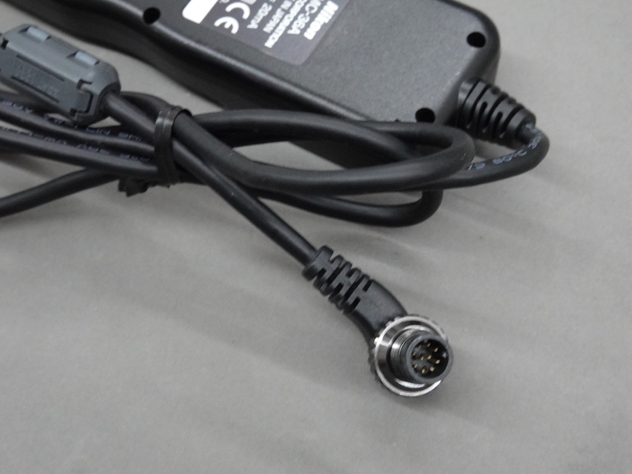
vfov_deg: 21.0
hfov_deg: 27.8
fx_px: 1278
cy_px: 237
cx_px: 301
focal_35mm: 70
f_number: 8
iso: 2500
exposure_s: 1/80
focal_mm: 23.39
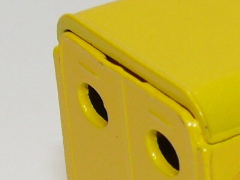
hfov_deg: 5.1
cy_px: 157
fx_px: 2647
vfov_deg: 3.9
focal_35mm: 382
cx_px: 394
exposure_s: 1/30
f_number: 4
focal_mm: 12.9
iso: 100
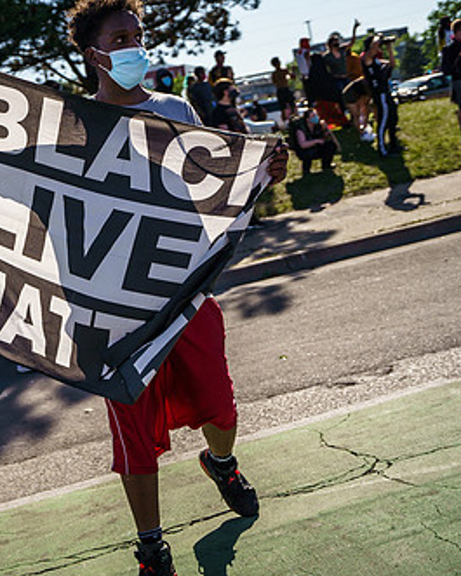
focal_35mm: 55
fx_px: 938
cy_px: 295
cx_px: 111
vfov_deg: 34.1
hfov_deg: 27.2
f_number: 2.8
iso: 200
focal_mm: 33.4
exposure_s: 1/5000
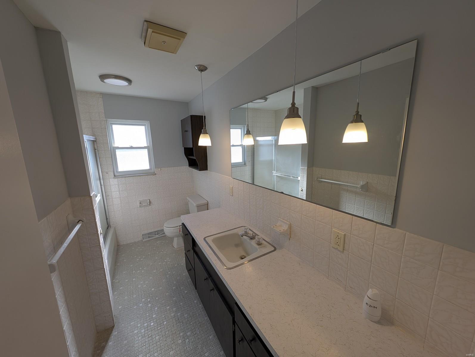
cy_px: 178
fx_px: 165
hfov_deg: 110.5
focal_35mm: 12
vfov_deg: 94.6
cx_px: 238
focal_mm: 2.23
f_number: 1.95
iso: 36
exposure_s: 1/147
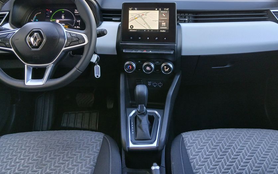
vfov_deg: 37.8
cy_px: 53
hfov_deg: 58.1
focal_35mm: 33
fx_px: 250
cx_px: 145
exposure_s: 1/50
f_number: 1.8
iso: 125
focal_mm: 3.98
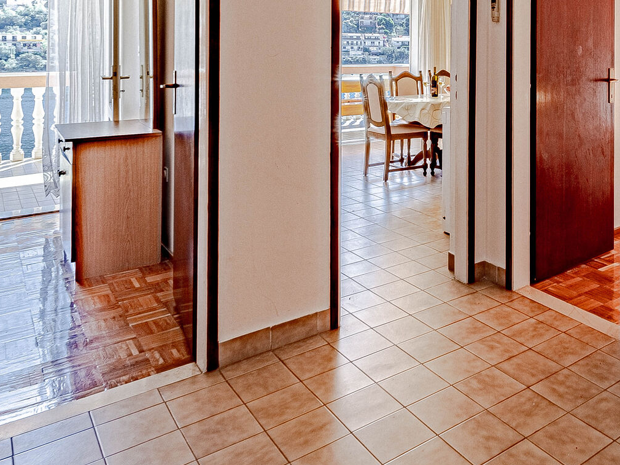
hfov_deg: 51.8
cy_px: 48
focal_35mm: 32
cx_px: 527
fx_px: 573
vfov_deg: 40.8
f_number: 8
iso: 400
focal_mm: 12
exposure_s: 1/250
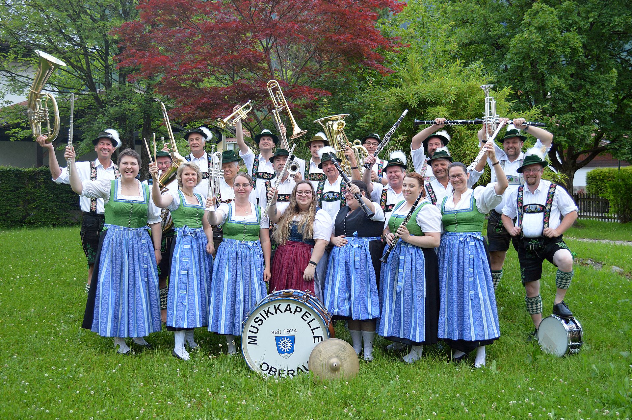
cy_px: 210
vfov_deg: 34.2
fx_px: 684
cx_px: 316
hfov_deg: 49.6
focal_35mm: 39
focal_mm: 26
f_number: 5
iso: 400
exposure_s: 1/100
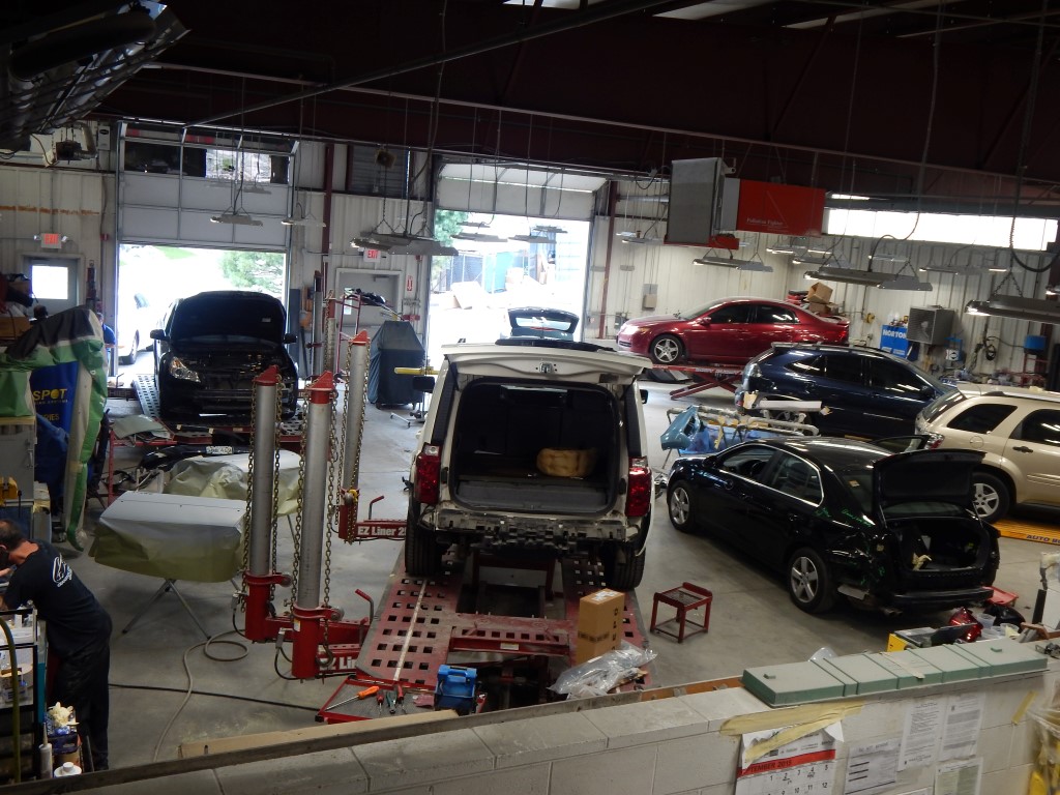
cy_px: 398
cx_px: 530
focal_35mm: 34
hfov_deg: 54.0
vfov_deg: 41.8
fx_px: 1041
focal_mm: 6.1
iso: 125
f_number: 3.3
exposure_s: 1/40
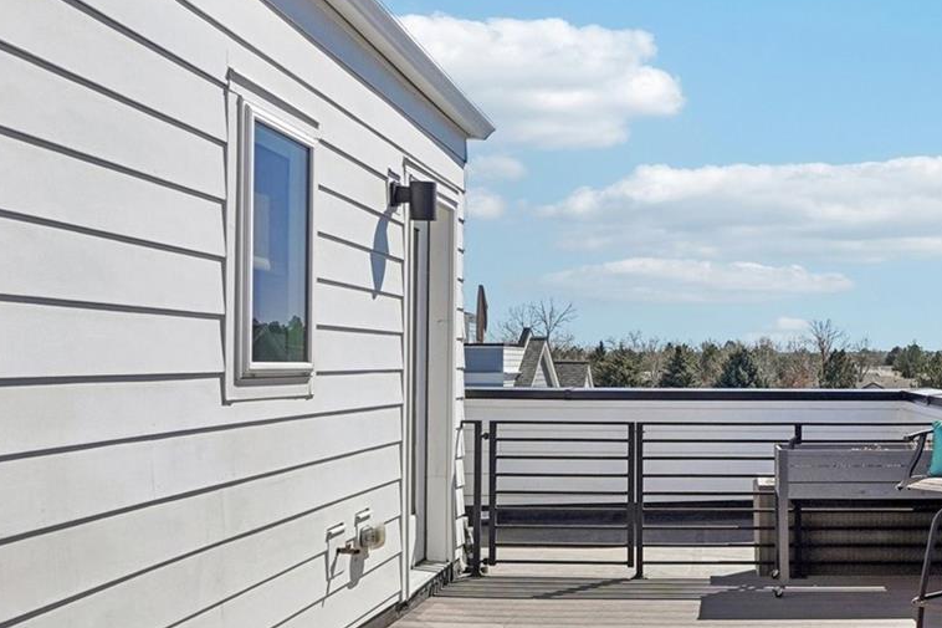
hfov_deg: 48.5
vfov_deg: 34.9
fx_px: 994
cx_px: 722
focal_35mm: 38
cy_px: 387
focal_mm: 12
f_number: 8
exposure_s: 1/500
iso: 100
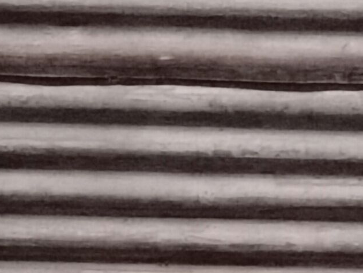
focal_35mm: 221
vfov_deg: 6.6
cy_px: 480
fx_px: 2318
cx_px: 1128
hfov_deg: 7.7
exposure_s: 1/20
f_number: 1.9
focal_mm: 6.71
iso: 1250
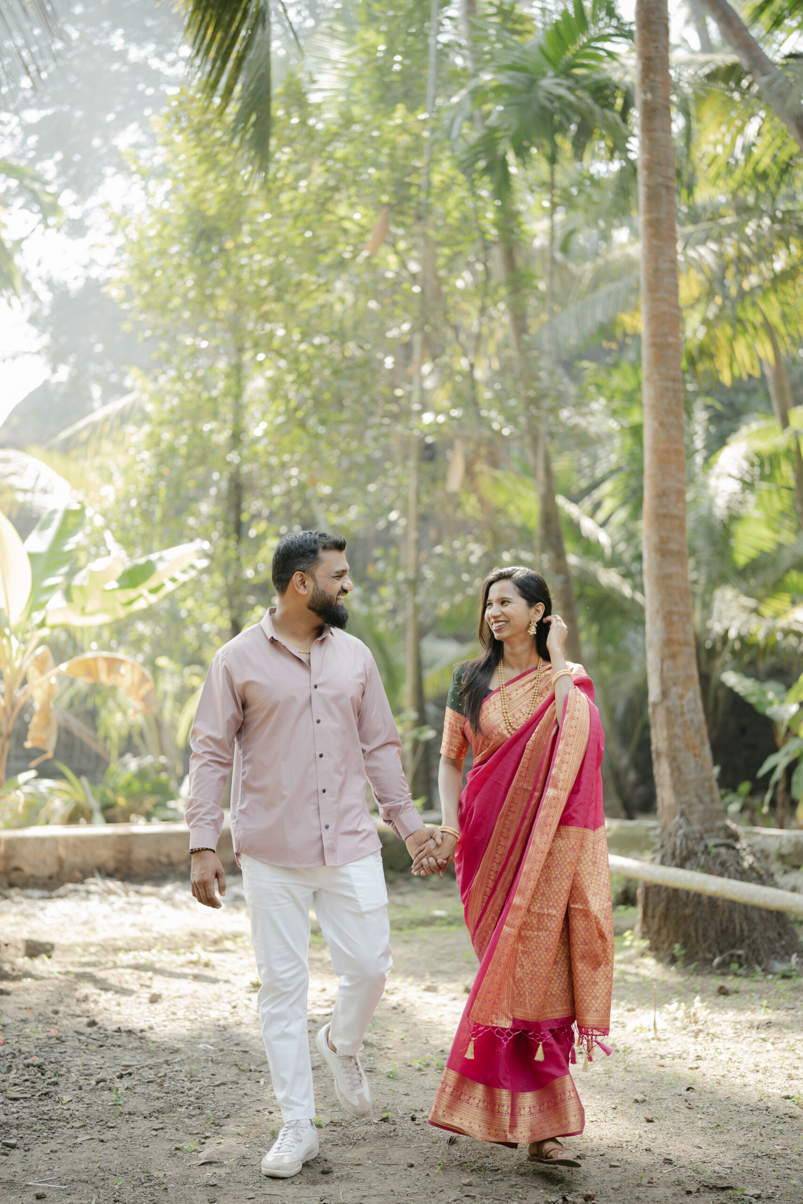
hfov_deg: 27.0
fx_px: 1673
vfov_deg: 39.6
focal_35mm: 50
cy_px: 602
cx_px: 402
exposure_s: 1/800
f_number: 1.4
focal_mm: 50
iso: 400
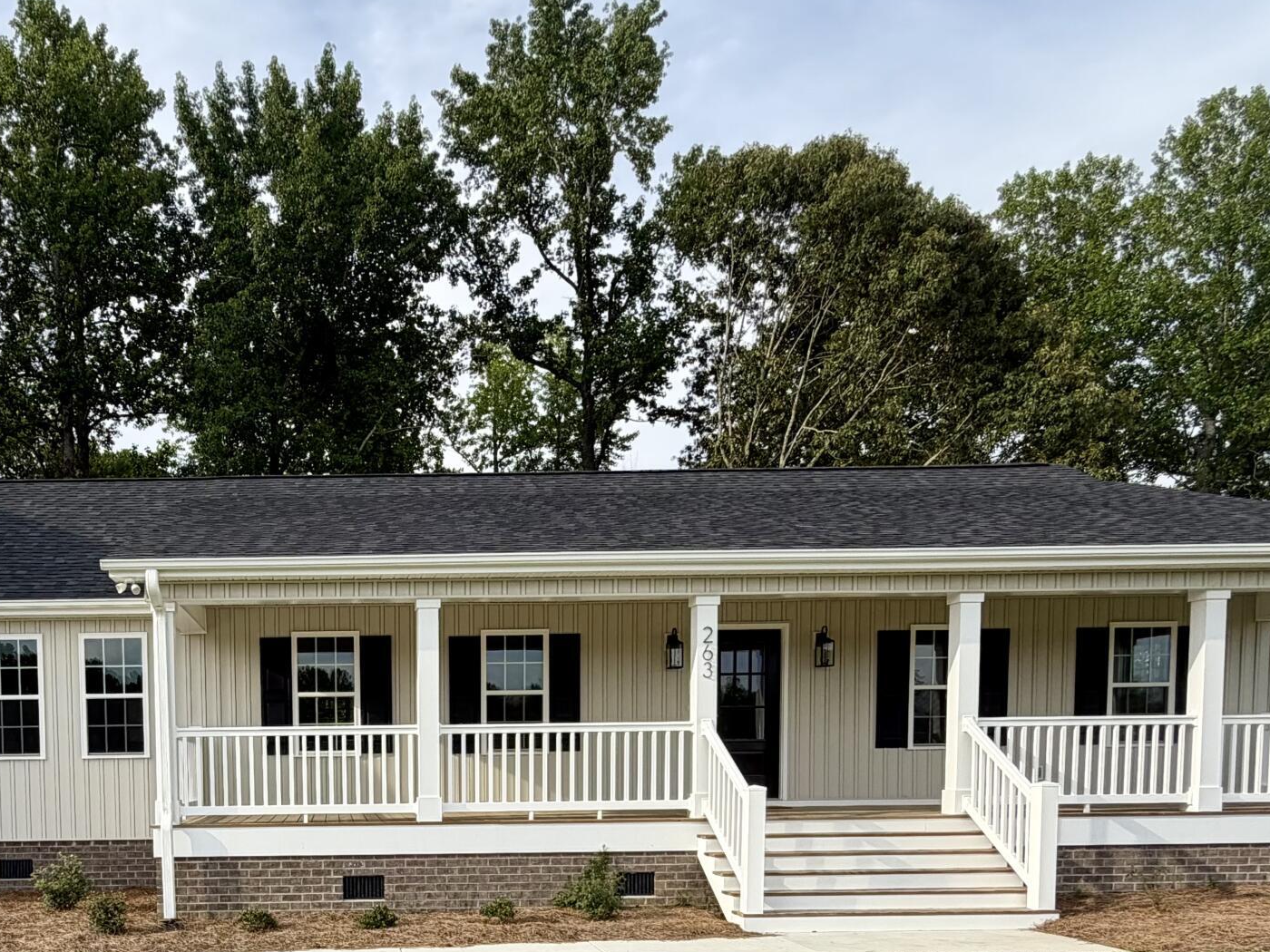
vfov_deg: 43.2
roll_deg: +1.4
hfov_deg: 57.5
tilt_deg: -3.6
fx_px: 1101
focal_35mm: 30
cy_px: 839
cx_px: 347
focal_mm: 2.22
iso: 40
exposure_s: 1/770
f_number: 2.2
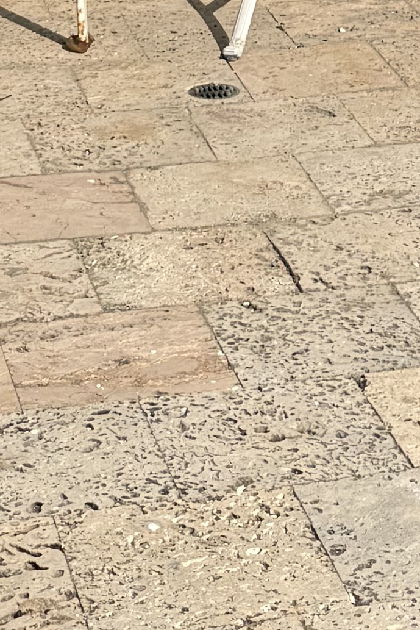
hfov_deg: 9.8
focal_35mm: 138
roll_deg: -2.2
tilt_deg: -0.3
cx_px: 530
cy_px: -684
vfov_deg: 12.7
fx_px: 2414
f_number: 1.78
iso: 80
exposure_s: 1/5319
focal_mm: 6.76
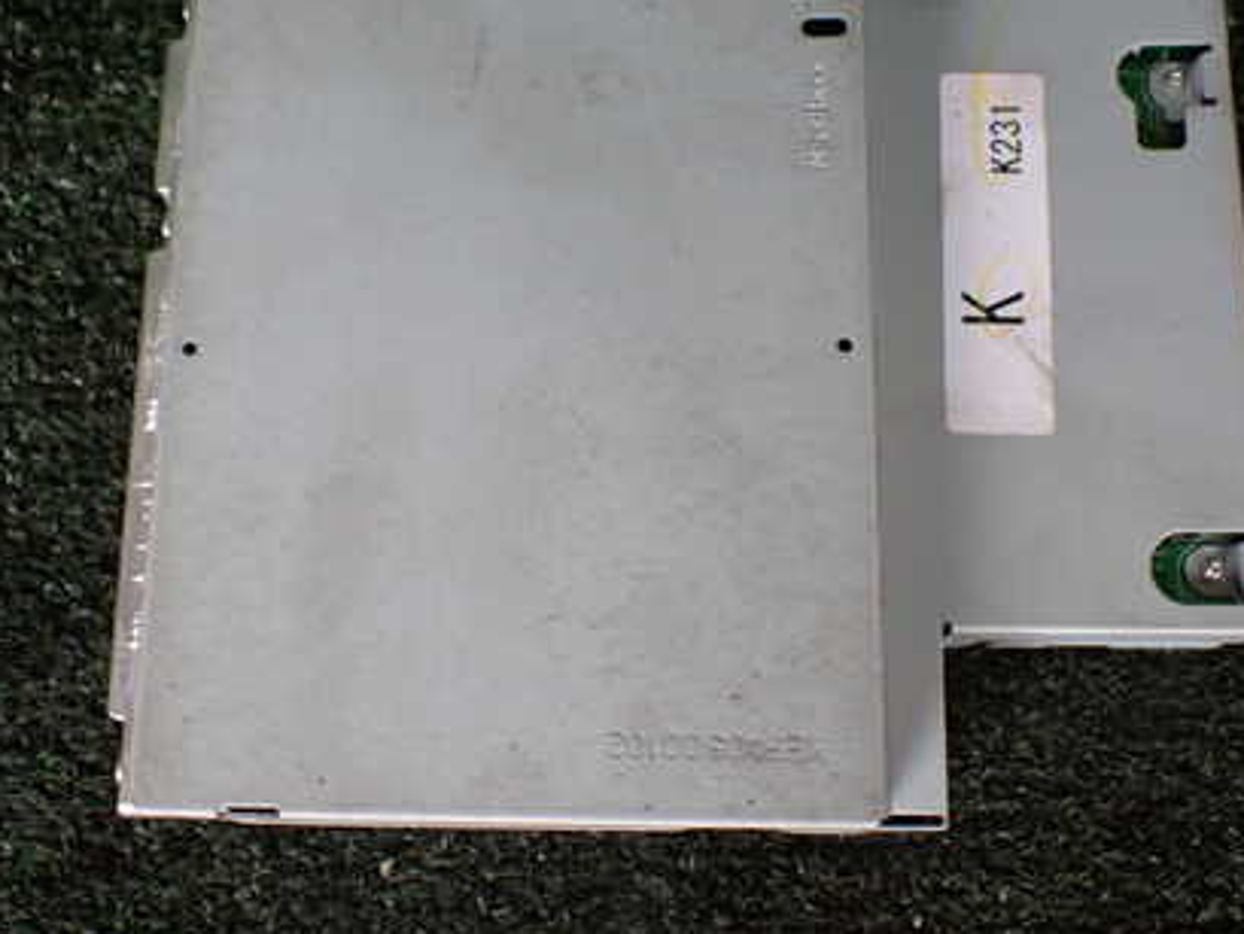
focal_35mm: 44
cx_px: 608
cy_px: 365
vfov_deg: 32.8
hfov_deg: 42.9
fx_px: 1582
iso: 320
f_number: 2.3
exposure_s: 1/125
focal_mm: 5.4
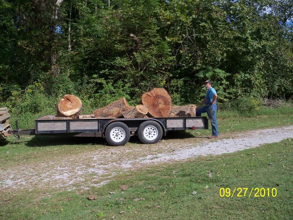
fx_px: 296
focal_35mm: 35
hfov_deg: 52.6
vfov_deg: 40.7
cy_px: 110
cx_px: 146
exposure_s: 1/640
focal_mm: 6.2
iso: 80
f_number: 3.5
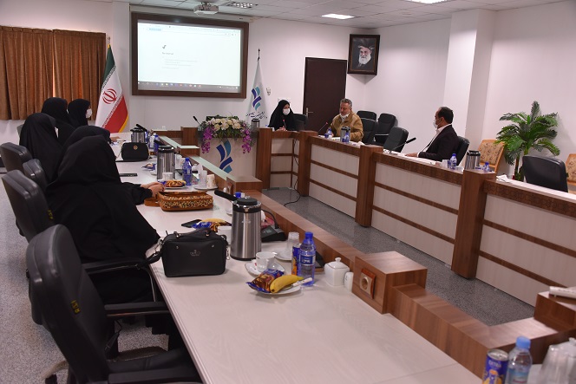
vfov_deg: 41.1
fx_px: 512
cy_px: 192
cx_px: 288
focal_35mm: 32
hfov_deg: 58.7
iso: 2200
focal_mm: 32
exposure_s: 1/125
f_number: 5.6
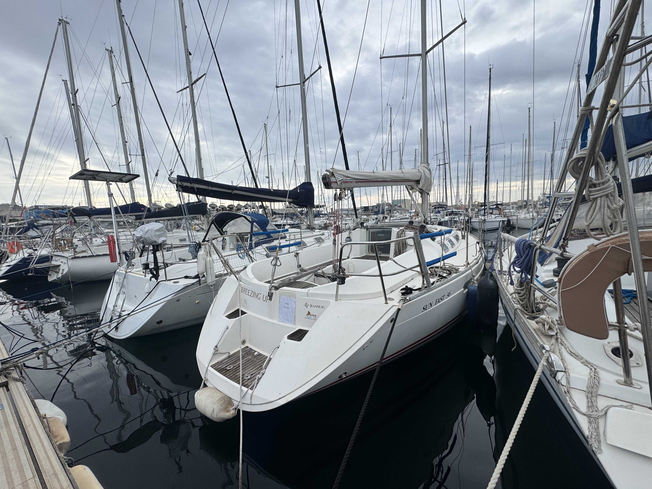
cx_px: 326
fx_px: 264
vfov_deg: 85.7
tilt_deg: -5.7
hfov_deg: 102.1
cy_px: 244
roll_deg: +3.3
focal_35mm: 14
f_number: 2.2
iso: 50
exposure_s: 1/858
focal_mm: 2.22
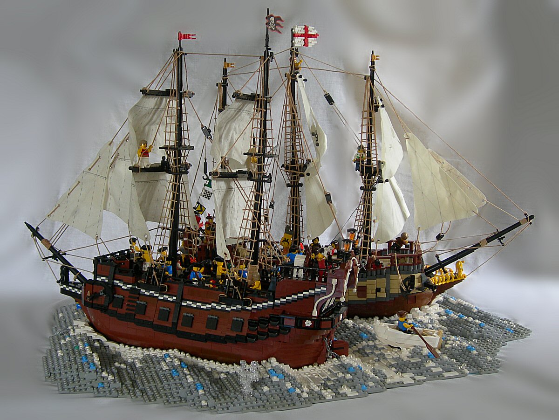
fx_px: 662
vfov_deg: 35.2
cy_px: 210
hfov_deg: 45.8
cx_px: 280
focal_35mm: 41
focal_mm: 8.5
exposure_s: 1/4.2
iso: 50
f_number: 2.9
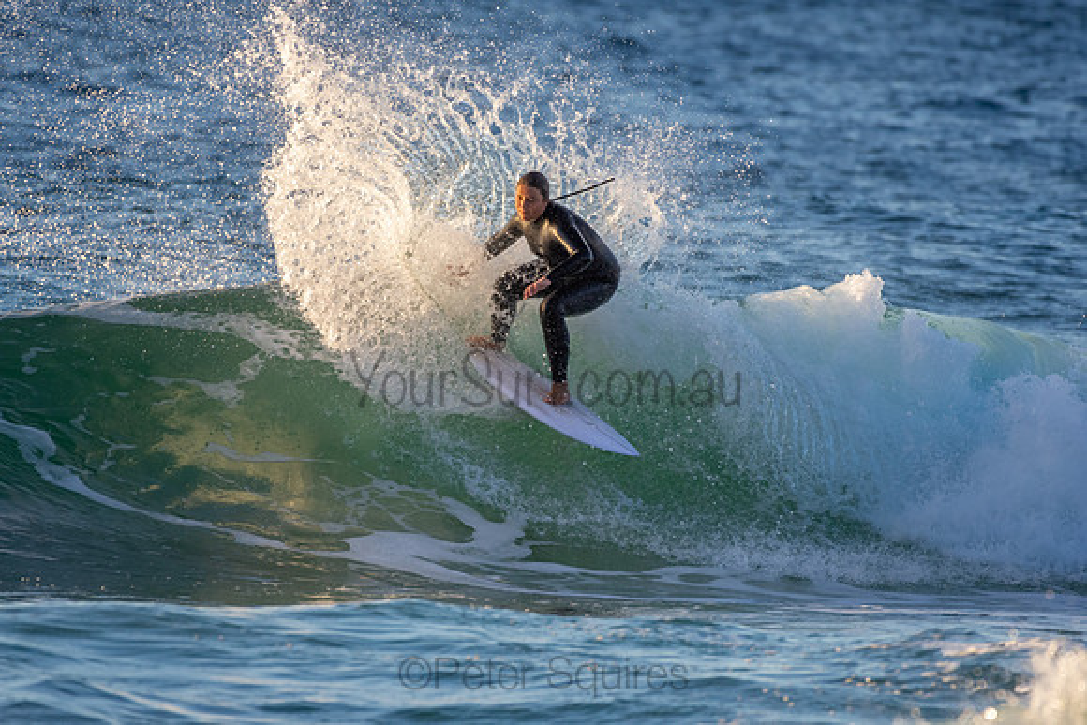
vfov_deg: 1.8
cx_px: 544
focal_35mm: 750
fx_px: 22650
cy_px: 362
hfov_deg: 2.7
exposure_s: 1/1250
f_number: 5.6
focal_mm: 500
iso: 720
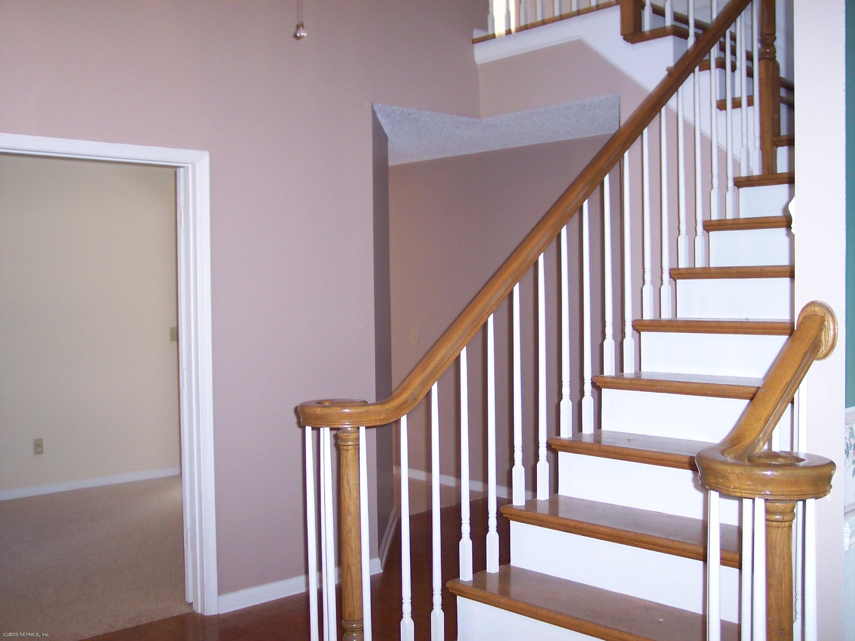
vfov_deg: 37.7
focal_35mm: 38
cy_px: 320
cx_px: 428
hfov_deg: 49.0
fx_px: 939
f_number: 2.8
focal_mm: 8
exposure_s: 1/30
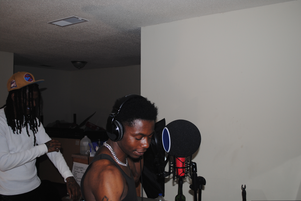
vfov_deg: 40.1
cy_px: 100
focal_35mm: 33
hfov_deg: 57.2
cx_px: 150
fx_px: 276
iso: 200
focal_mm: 22
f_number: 4
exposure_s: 1/60
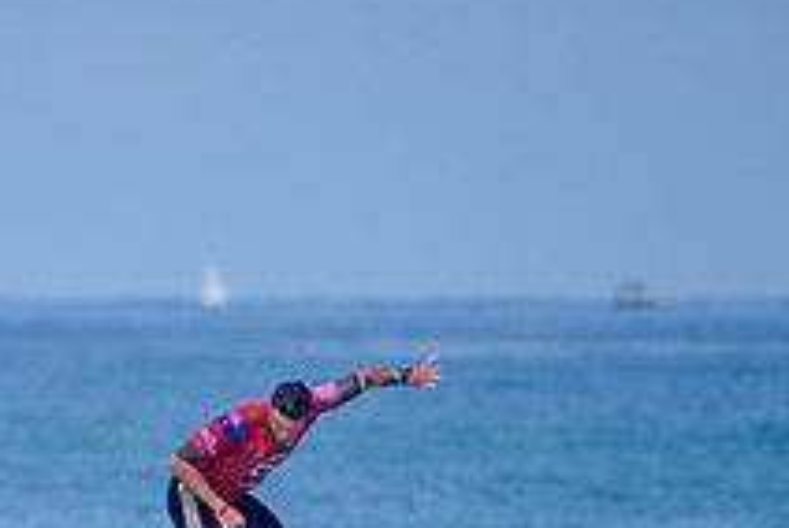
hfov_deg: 1.4
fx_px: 32745
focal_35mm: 1492
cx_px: 146
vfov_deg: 0.9
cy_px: 655
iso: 180
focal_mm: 500
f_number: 5.6
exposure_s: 1/2000
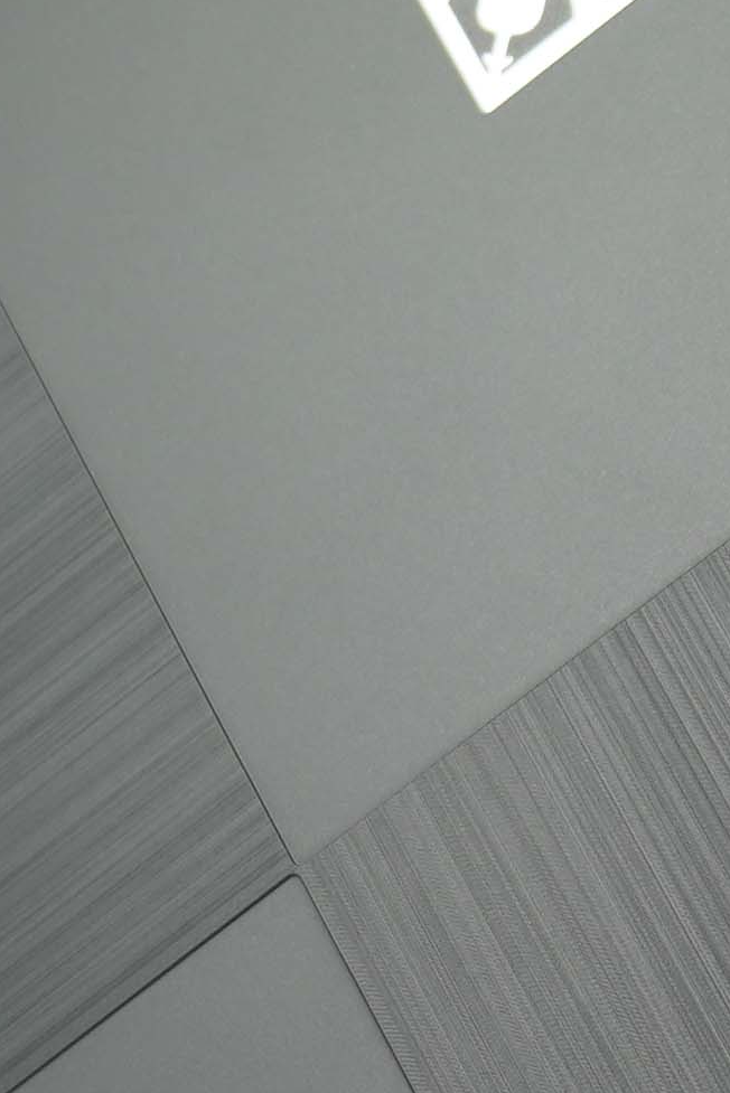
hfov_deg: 5.1
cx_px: 787
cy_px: 691
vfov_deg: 7.7
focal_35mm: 267
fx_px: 8117
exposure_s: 1/80
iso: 100
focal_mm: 29
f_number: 2.8
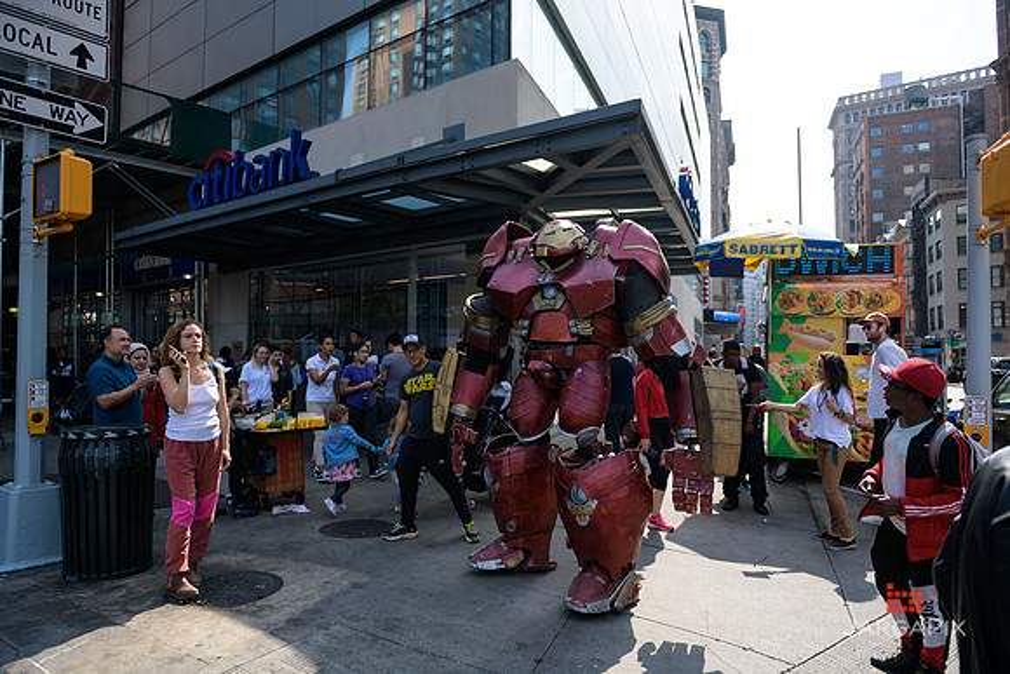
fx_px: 673
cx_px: 505
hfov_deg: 73.7
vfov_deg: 53.2
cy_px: 337
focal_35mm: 24
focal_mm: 24
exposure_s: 1/2000
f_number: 3.2
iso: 200
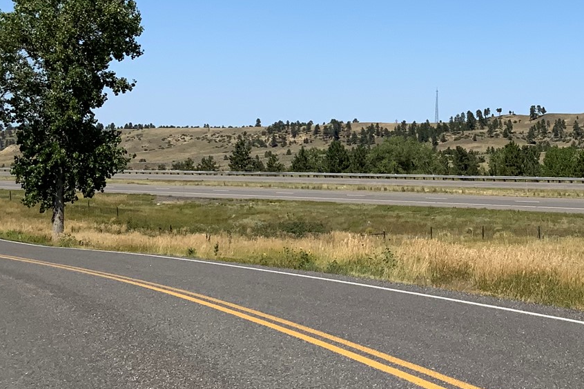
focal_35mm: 73
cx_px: 448
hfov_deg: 27.3
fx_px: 1184
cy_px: 163
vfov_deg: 18.7
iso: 20
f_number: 1.8
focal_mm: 3
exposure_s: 1/2959
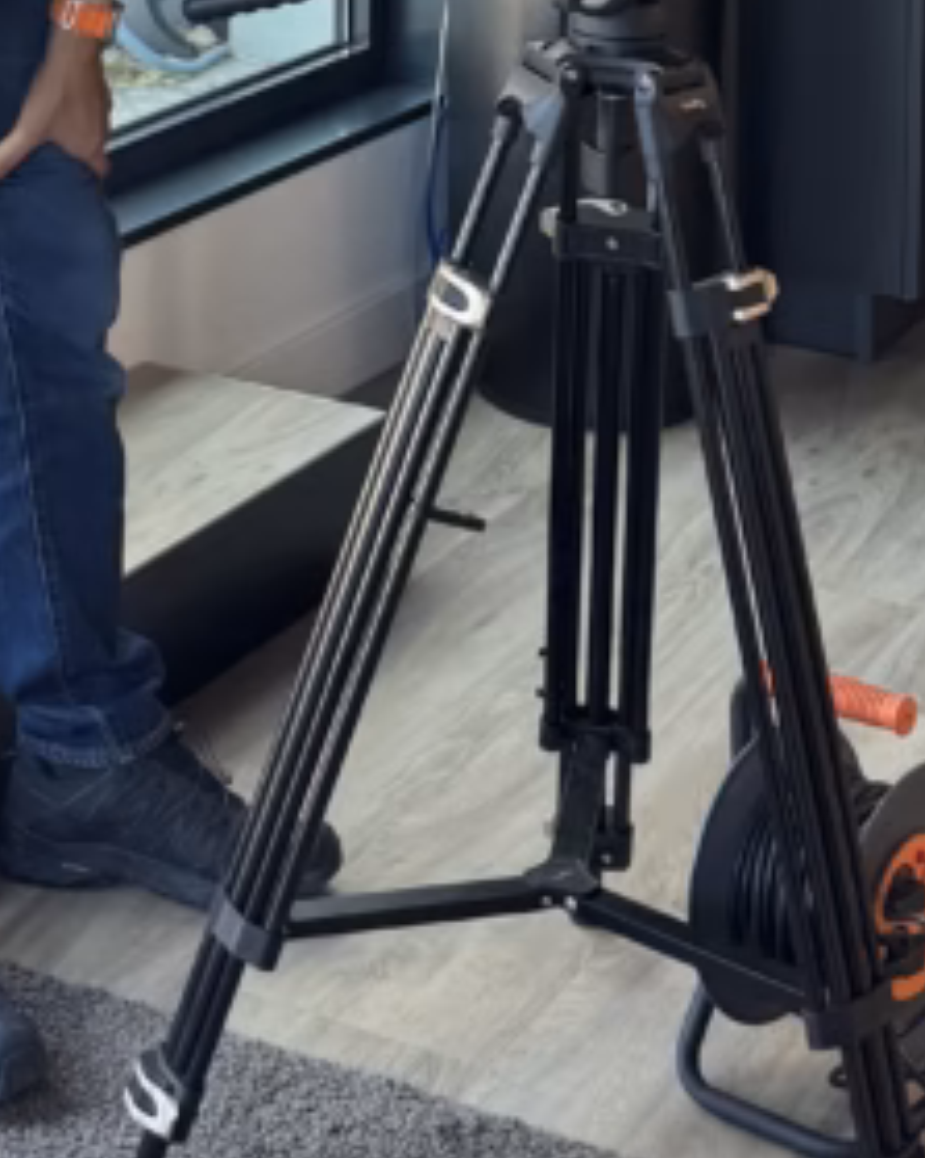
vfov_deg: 20.5
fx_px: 2945
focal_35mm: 86
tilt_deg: -5.3
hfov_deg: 17.8
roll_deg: -1.2
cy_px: -303
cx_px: 394
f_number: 1.78
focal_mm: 6.76
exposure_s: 1/121
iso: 160
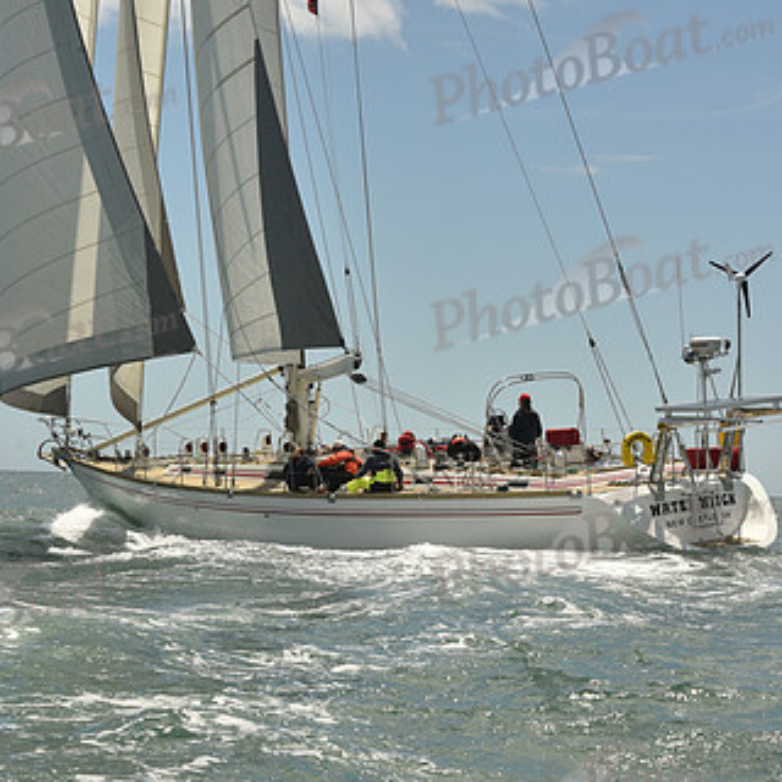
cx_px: 305
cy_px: 448
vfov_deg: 16.1
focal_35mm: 108
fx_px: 2760
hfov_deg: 16.1
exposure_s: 1/800
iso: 320
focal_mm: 70
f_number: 13
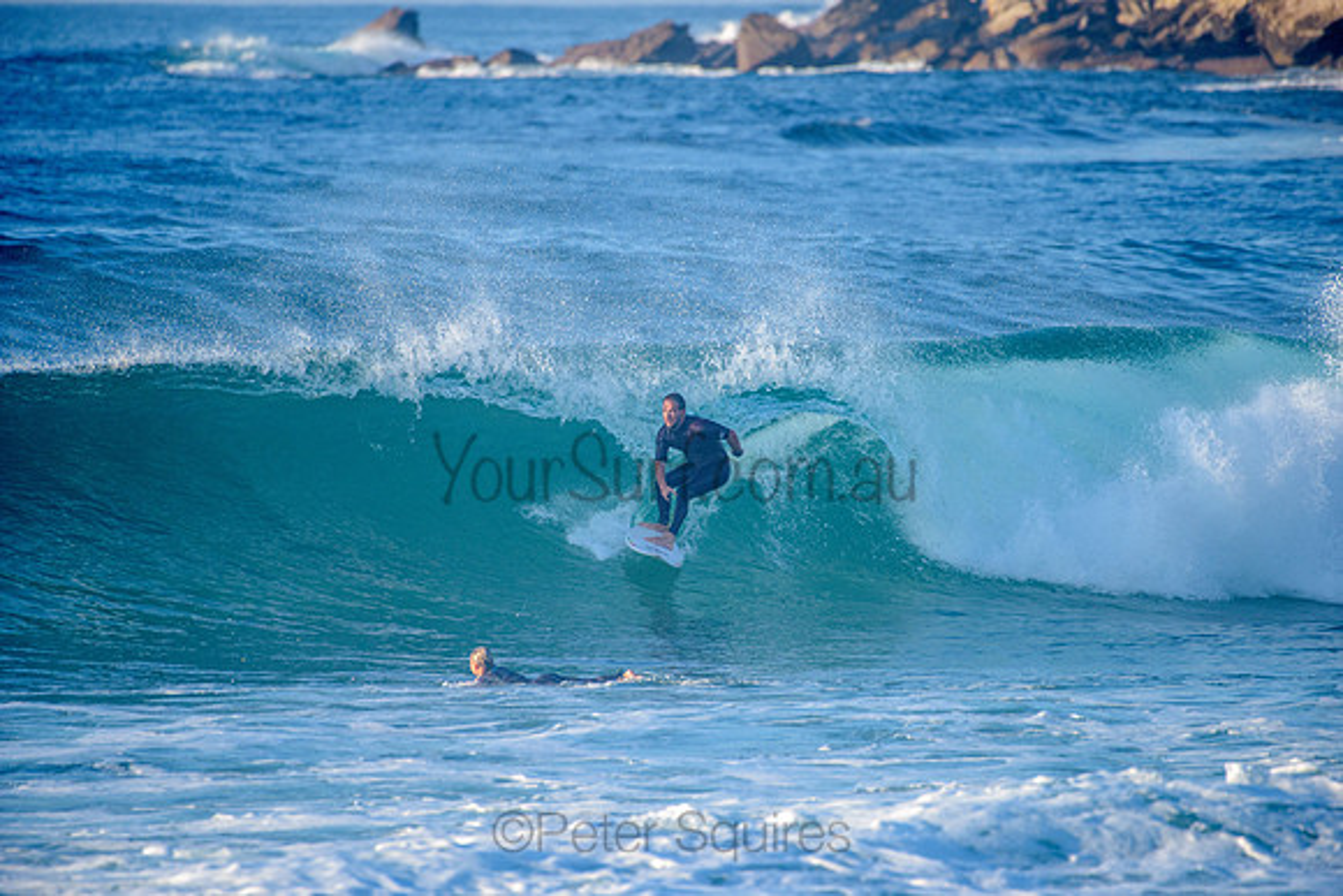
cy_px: 448
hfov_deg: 4.1
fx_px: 18656
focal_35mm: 500
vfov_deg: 2.8
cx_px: 672
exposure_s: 1/2000
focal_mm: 500
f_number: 5.6
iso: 560
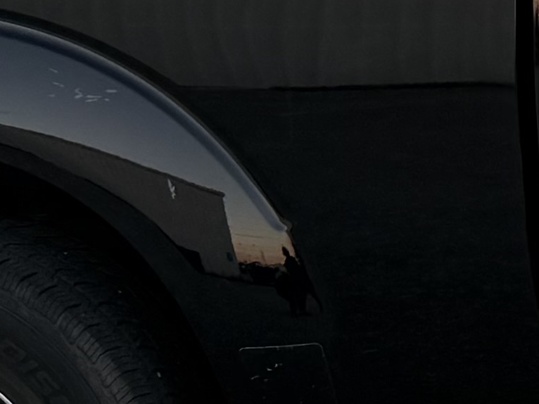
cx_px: 1116
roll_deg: +1.6
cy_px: -132
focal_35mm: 179
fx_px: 2786
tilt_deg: -0.8
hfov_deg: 10.1
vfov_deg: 8.2
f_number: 1.78
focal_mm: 6.76
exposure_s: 1/228
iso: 125
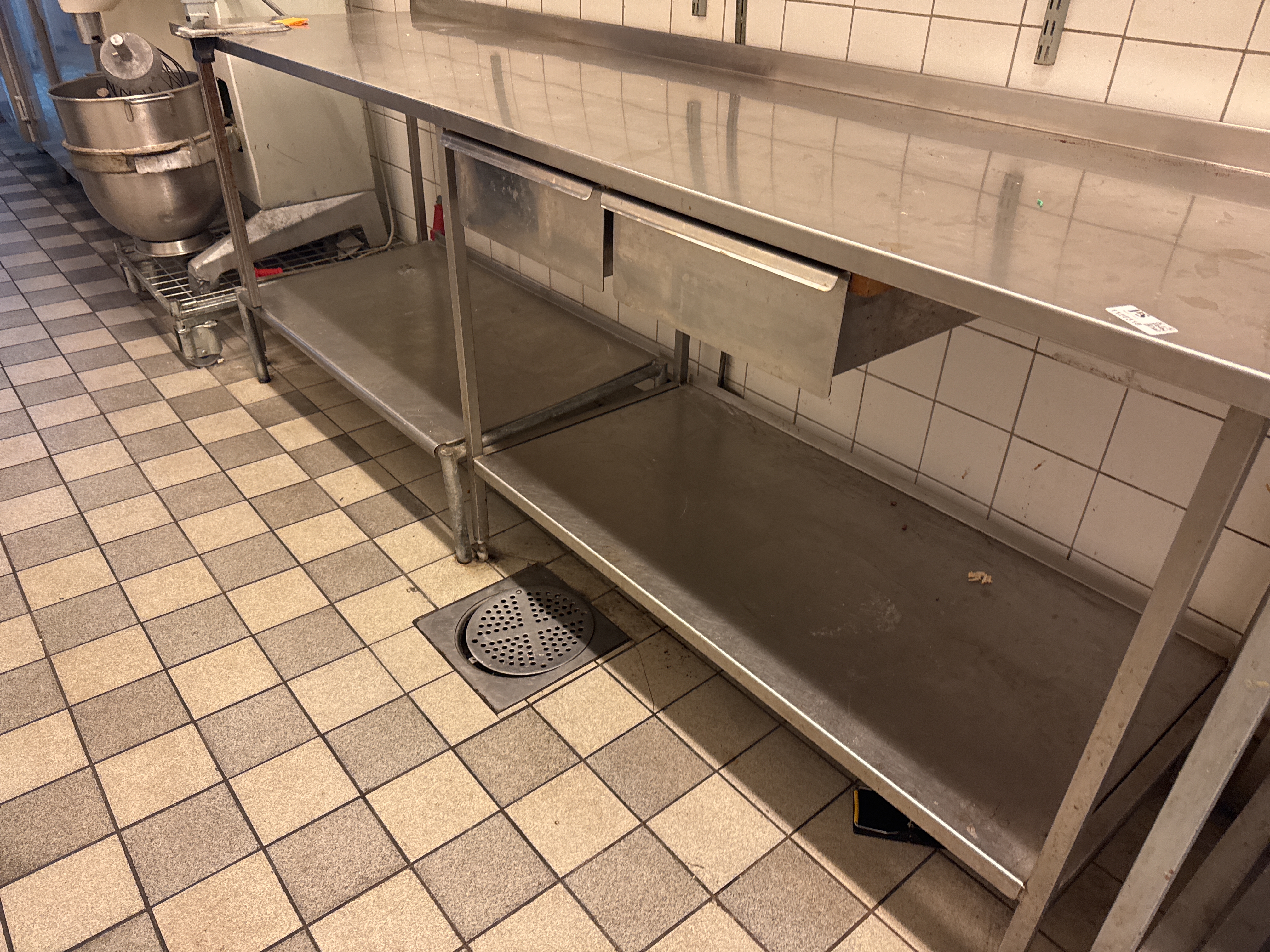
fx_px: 881
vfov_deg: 56.8
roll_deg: -0.6
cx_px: 635
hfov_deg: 71.6
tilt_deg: -31.7
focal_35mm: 24
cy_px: 476
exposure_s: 1/50
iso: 250
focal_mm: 6.76
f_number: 1.78
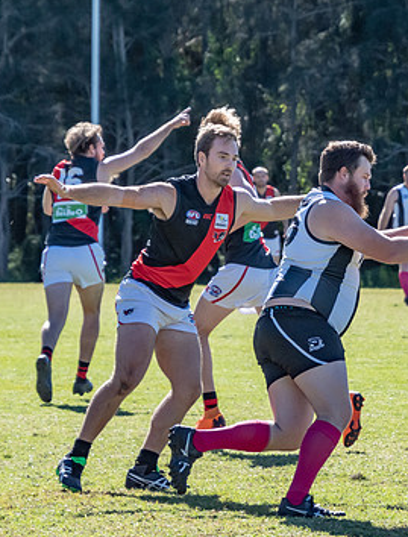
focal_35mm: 420
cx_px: 334
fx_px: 6546
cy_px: 265
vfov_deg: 4.7
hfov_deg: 3.6
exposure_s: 1/2000
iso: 800
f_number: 7.1
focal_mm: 145
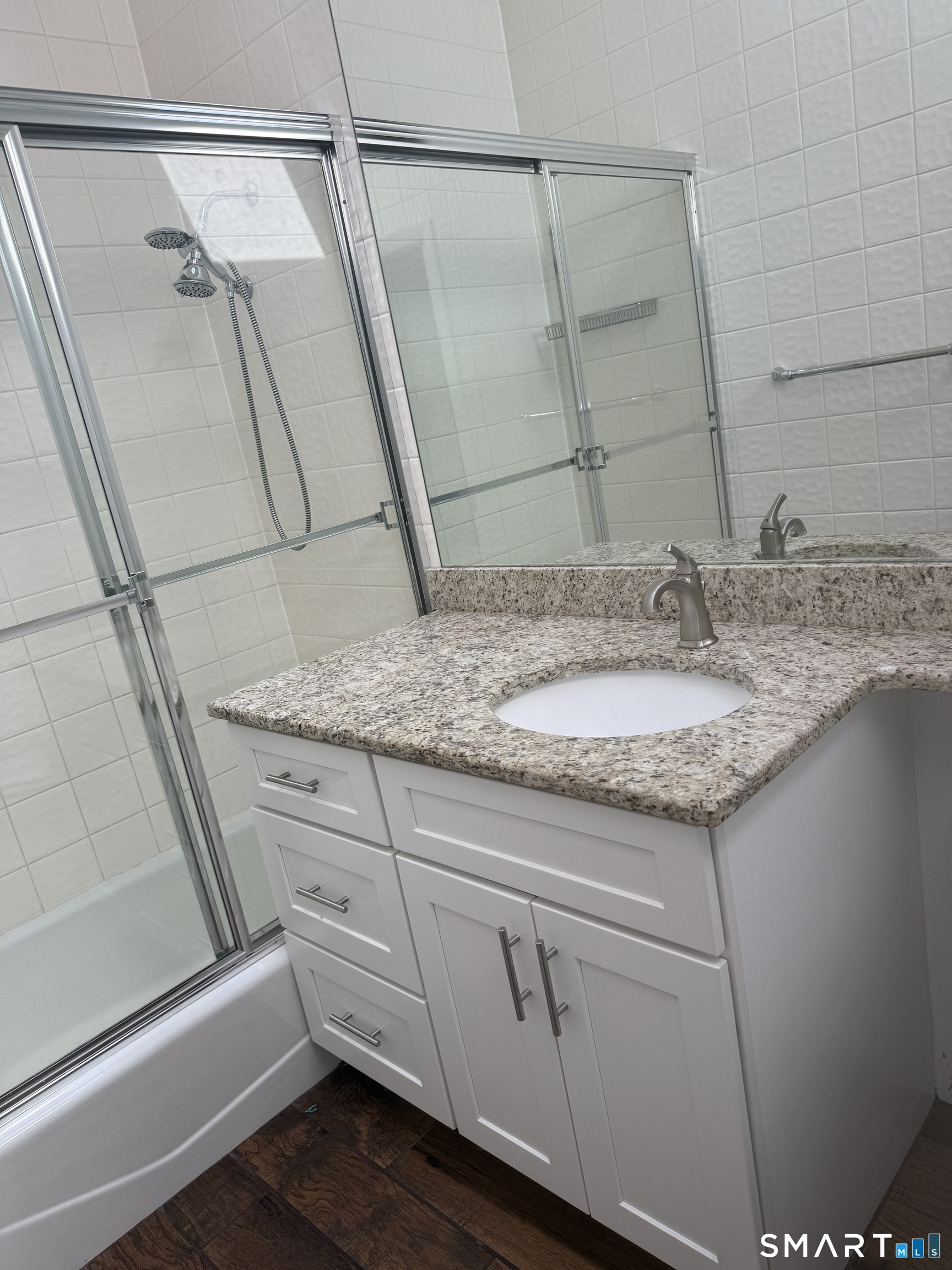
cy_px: 635
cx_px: 476
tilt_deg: -13.8
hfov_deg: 56.8
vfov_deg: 71.6
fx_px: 880
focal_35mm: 24
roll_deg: +11.2
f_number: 1.78
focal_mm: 6.76
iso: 64
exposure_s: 1/208
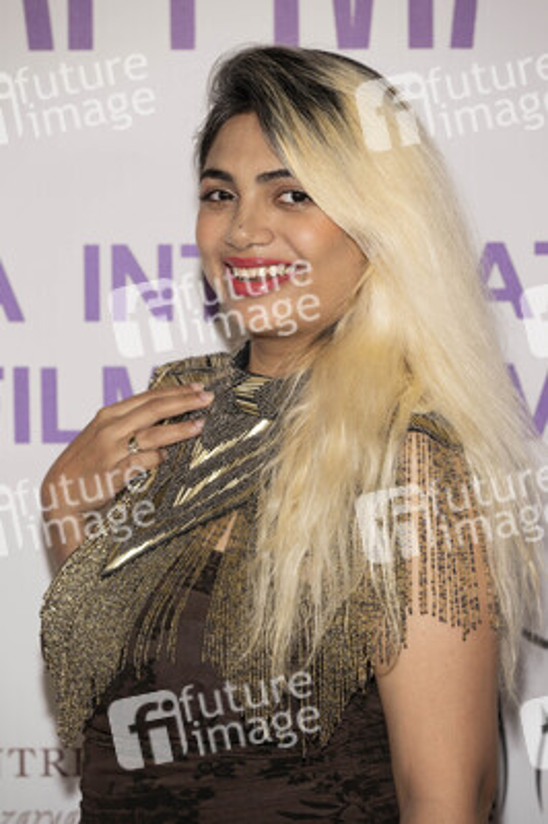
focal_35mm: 120
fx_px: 2745
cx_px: 274
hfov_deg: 11.4
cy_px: 412
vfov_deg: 17.1
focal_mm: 120
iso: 800
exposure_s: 1/200
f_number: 6.3
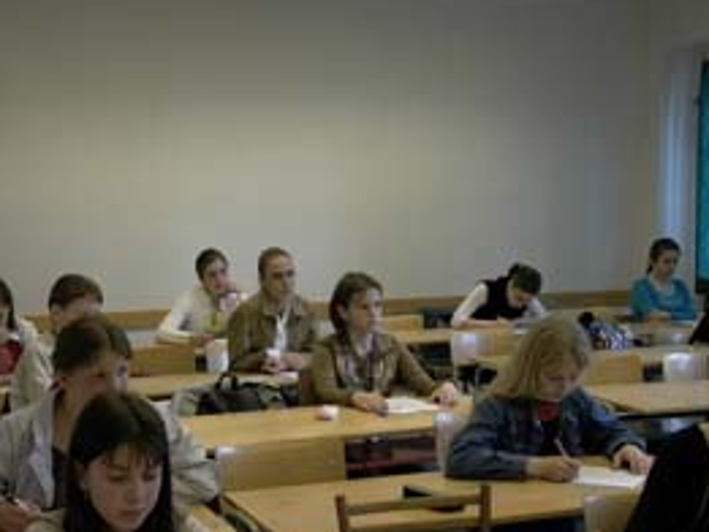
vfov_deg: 28.4
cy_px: 343
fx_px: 1045
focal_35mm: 51
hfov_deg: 37.2
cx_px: 255
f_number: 2.12
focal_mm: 8.12
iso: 100
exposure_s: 1/56.7
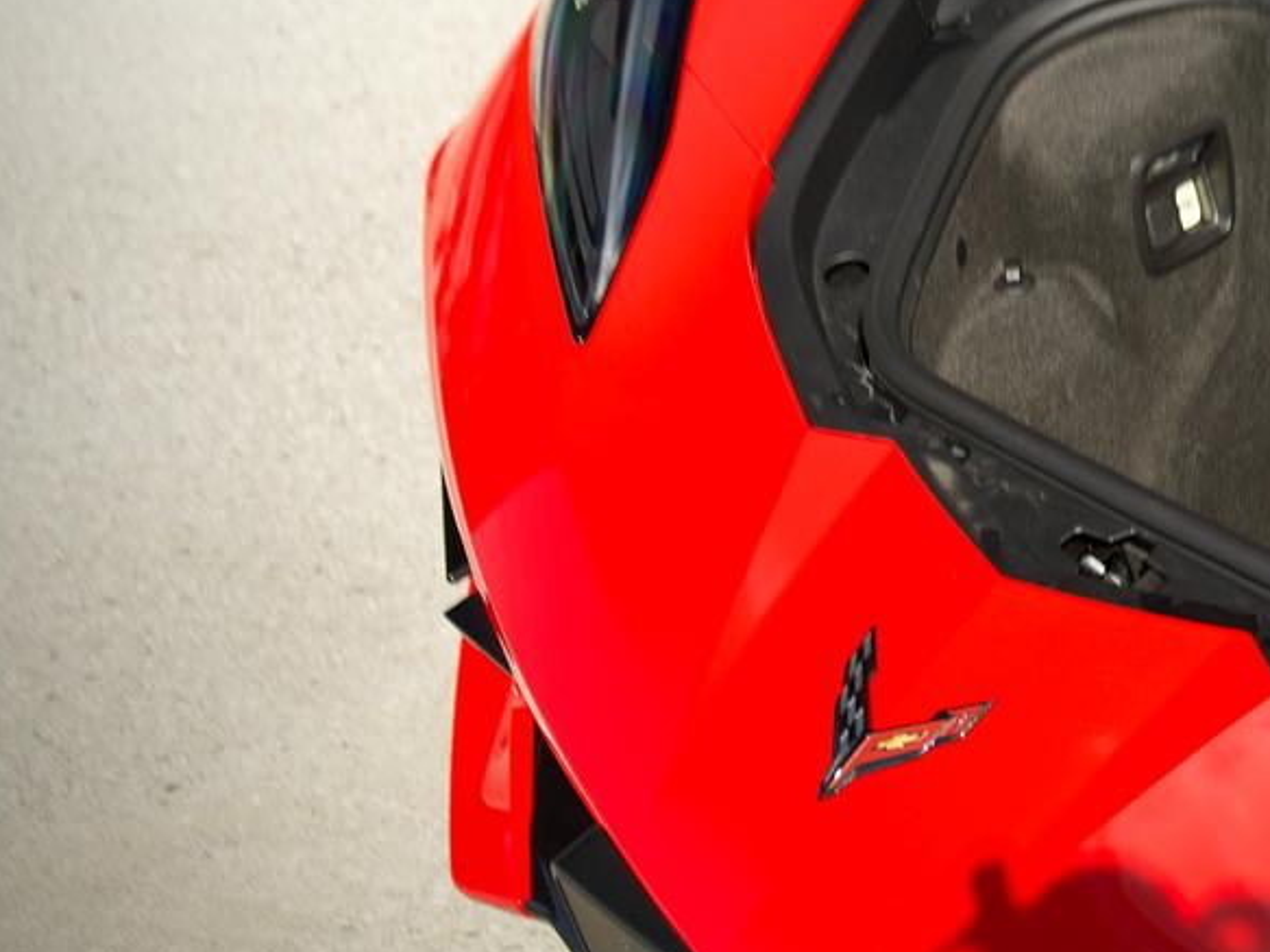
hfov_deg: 24.1
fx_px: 2788
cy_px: 150
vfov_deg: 19.1
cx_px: 1375
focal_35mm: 76
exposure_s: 1/50
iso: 250
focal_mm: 24
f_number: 2.8
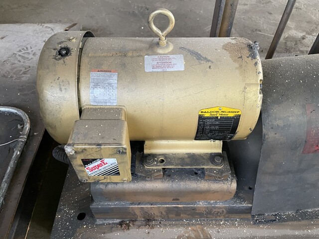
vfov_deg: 53.1
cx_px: 160
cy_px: 120
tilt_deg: -48.1
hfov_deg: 67.3
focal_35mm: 26
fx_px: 240
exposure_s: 1/60
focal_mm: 4.2
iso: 320
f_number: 1.6
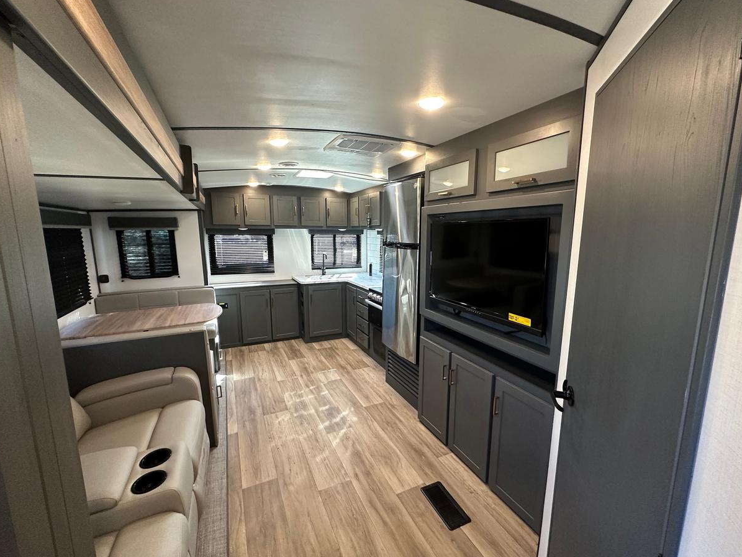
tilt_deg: -9.3
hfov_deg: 98.2
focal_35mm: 15
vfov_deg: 81.7
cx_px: 380
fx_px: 321
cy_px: 282
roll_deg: -1.4
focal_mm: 2.22
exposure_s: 1/82
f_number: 2.2
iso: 320
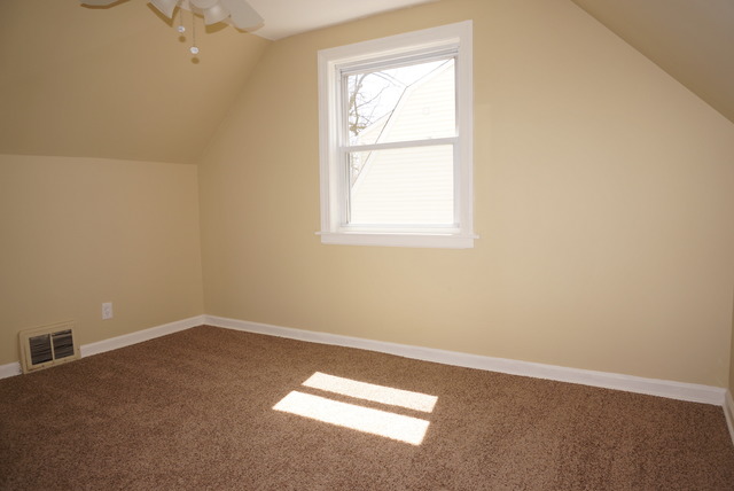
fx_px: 490
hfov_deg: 73.7
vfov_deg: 53.2
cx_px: 367
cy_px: 246
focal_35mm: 24
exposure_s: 1/80
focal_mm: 16
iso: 100
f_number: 5
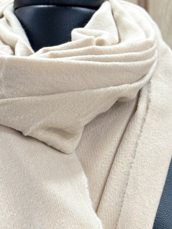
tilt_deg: +0.2
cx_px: 62
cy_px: 200
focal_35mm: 178
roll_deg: +0.0
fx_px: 1180
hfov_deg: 8.3
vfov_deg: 11.1
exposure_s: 1/60
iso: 50
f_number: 1.6
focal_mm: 5.96
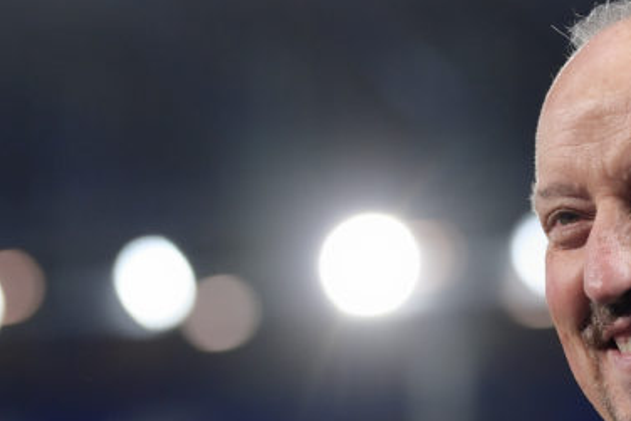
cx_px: 700
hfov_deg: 5.4
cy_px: 471
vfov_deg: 3.6
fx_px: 6645
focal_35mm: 379
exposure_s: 1/1250
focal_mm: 125
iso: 2000
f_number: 2.8
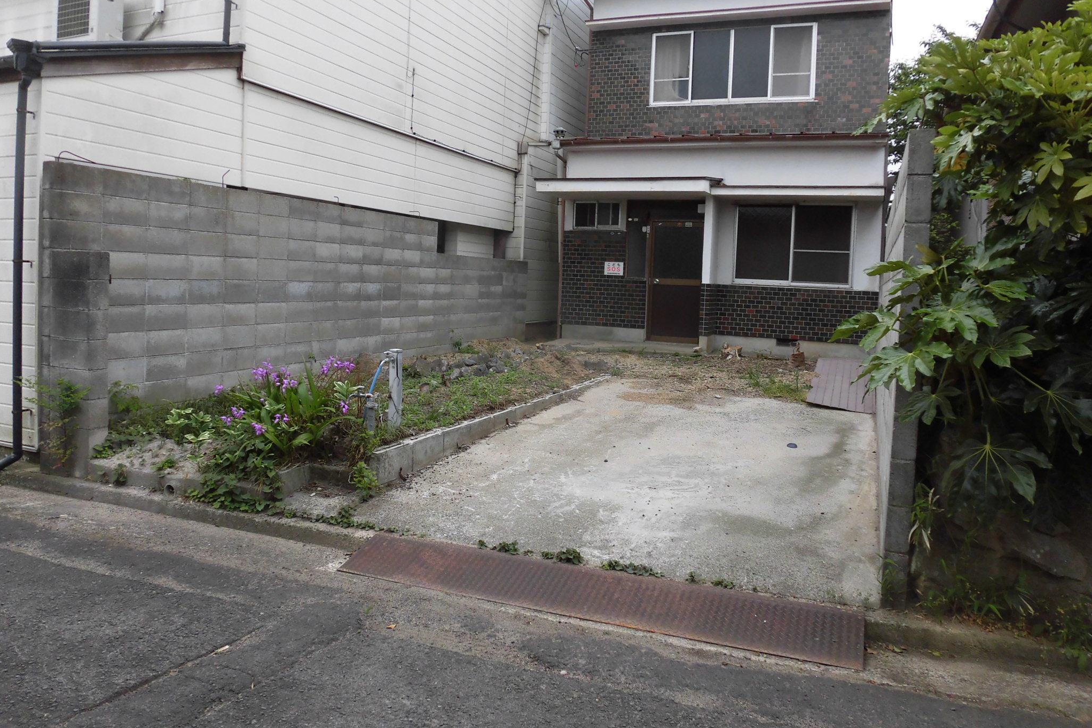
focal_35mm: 25
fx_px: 758
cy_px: 318
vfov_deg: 51.1
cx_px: 546
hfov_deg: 71.5
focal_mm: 4.3
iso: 100
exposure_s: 1/320
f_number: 3.1
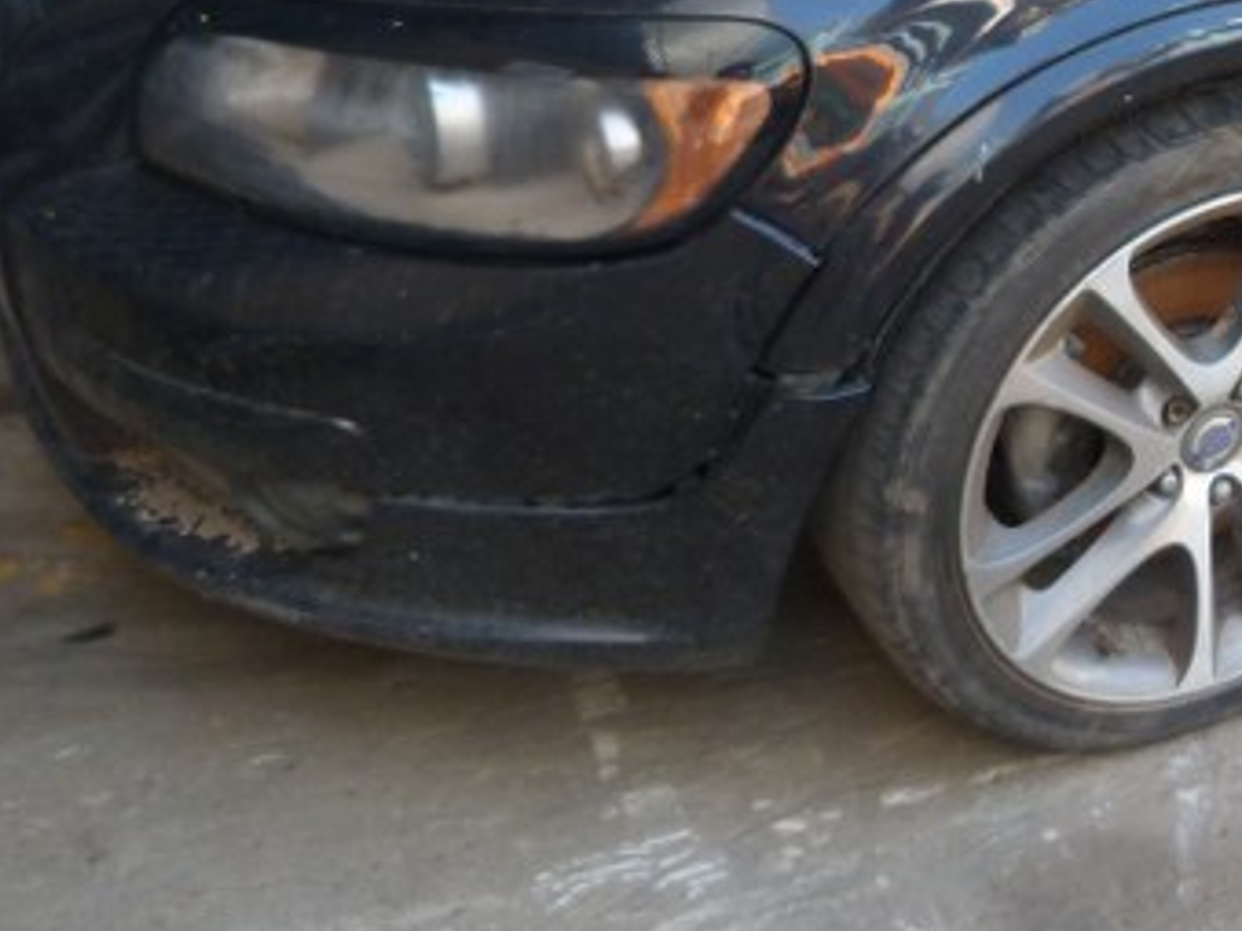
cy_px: 110
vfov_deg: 24.2
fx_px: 2116
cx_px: 1403
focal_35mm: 59
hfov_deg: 29.2
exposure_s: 1/60
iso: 160
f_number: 2.8
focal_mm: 4.5
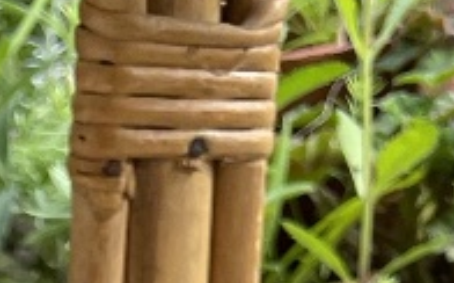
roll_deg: +3.4
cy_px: 1246
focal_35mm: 169
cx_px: -208
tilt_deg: -26.7
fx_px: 2089
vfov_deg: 6.1
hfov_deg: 11.9
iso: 32
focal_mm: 4.2
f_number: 1.6
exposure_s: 1/383
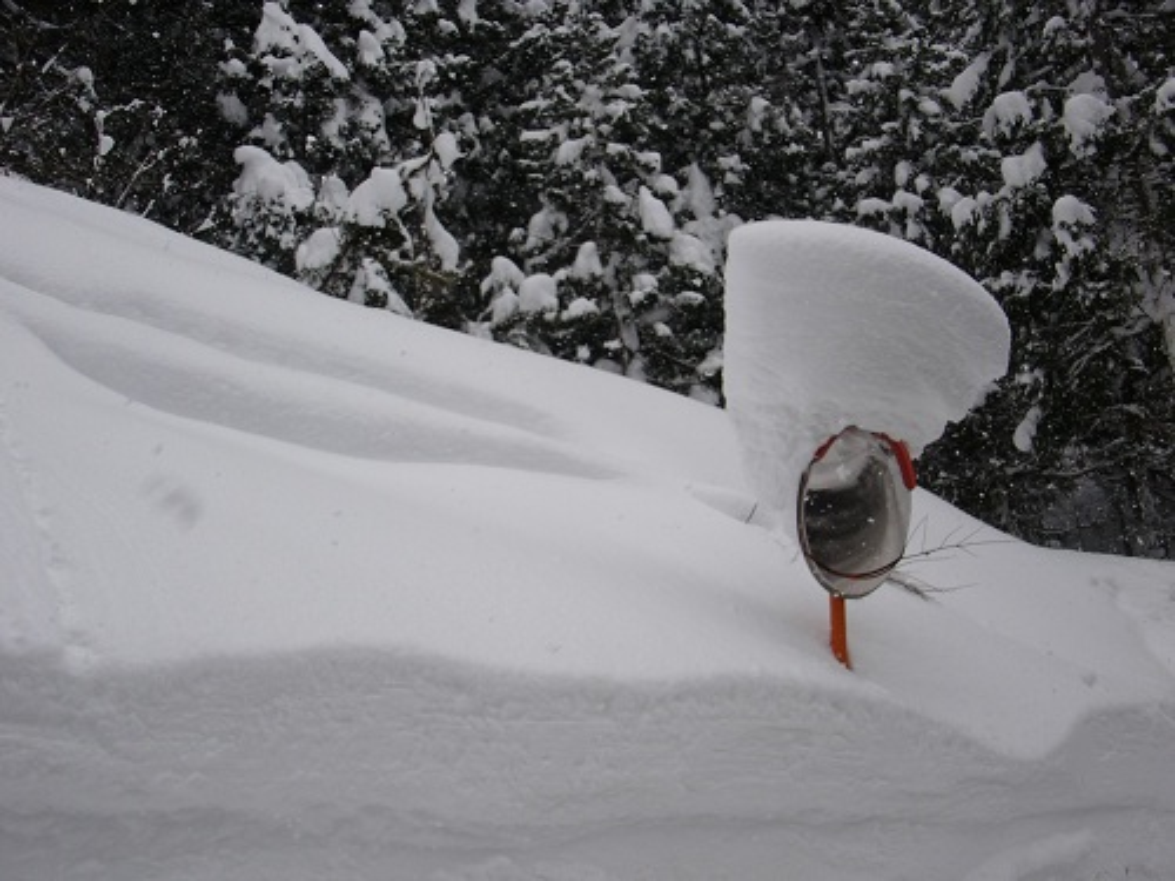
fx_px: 1290
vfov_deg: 37.7
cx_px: 588
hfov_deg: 49.0
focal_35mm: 38
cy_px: 440
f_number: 3.9
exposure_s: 1/320
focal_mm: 6.66
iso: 64
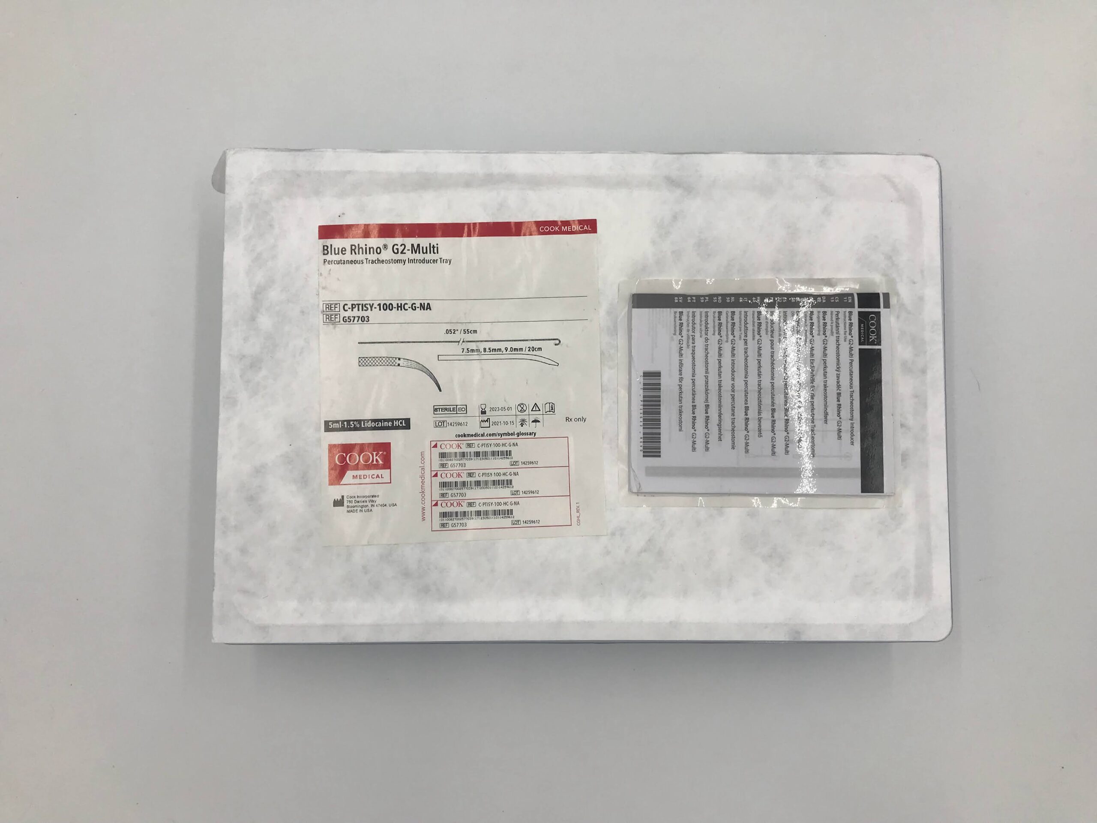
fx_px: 887
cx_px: 548
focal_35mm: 28
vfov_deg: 49.7
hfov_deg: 63.4
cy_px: 412
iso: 20
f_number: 1.8
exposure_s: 1/351
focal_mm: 3.99
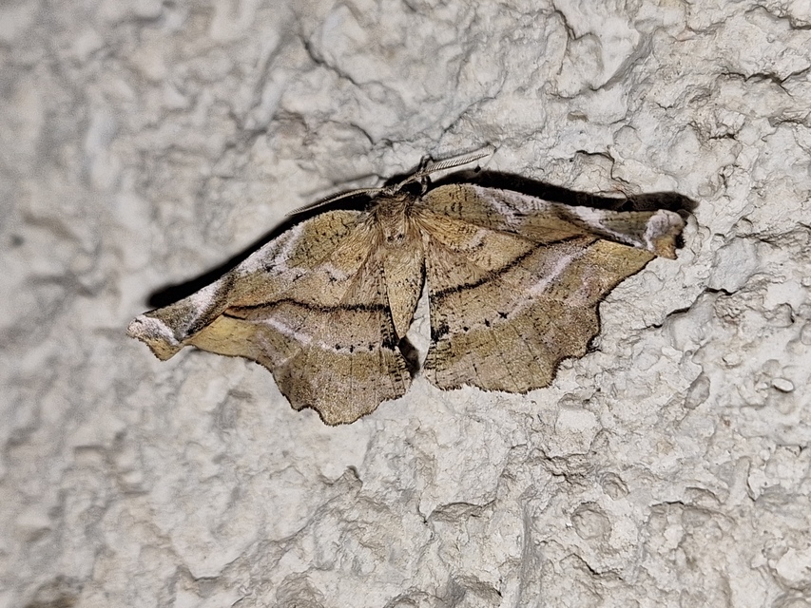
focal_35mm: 23
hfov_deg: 73.9
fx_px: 539
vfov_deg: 58.9
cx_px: 406
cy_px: 304
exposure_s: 1/10
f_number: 1.8
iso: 2000
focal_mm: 5.54
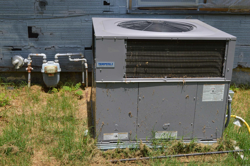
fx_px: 333
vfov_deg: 28.0
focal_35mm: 48
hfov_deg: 41.1
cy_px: 83
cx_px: 125
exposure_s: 1/200
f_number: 7.1
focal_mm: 32
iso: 100
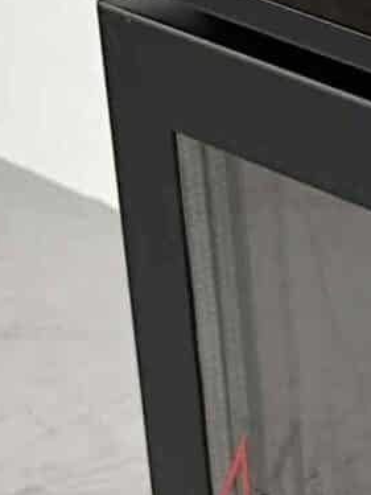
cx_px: 933
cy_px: 488
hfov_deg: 8.2
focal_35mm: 164
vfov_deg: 11.9
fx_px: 2345
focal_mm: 6.86
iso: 250
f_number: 1.78
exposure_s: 1/50
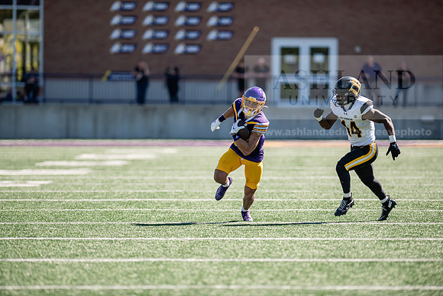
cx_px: 222
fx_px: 3692
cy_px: 148
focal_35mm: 300
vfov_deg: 4.6
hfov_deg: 6.9
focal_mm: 300
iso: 200
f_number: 3.2
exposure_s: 1/1250
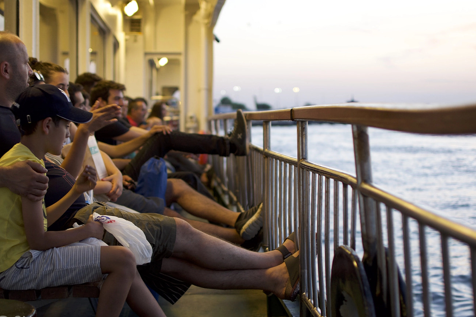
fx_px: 854
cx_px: 234
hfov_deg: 31.1
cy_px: 177
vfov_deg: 21.0
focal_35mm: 65
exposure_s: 1/60
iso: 400
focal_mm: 35
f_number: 1.8
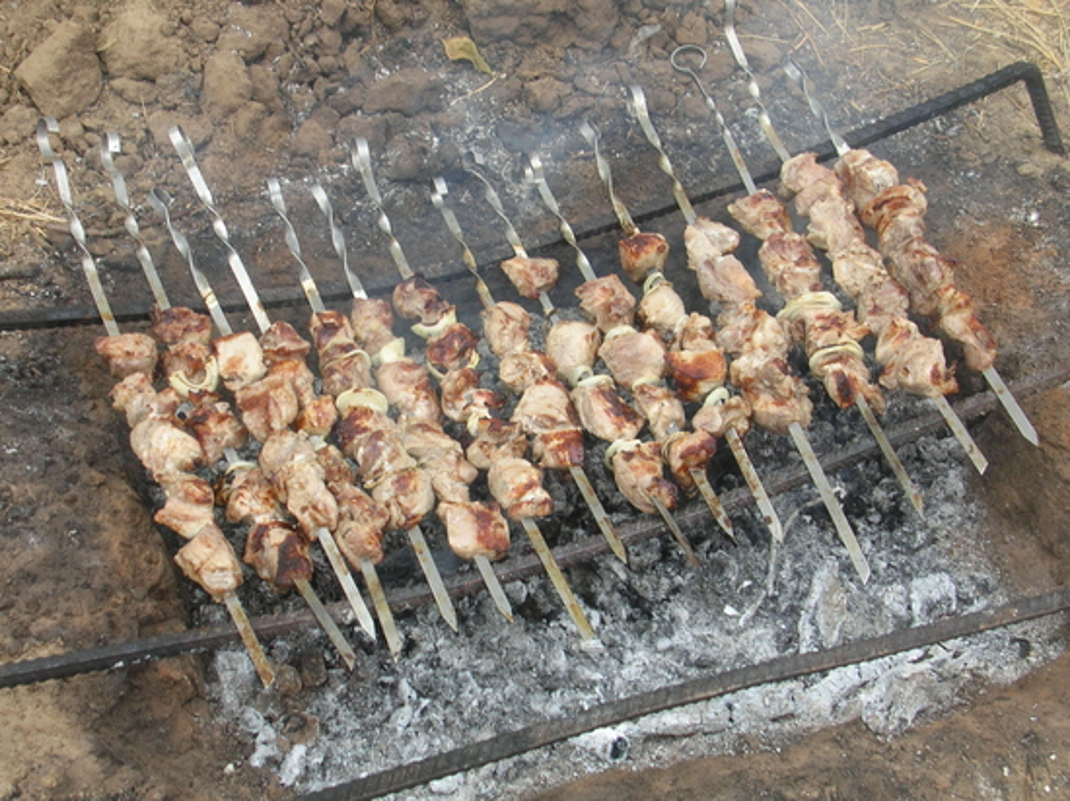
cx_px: 535
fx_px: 1792
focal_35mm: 58
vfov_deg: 25.2
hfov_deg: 33.2
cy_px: 400
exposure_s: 1/78.1
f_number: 3.5
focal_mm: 9.6
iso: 50
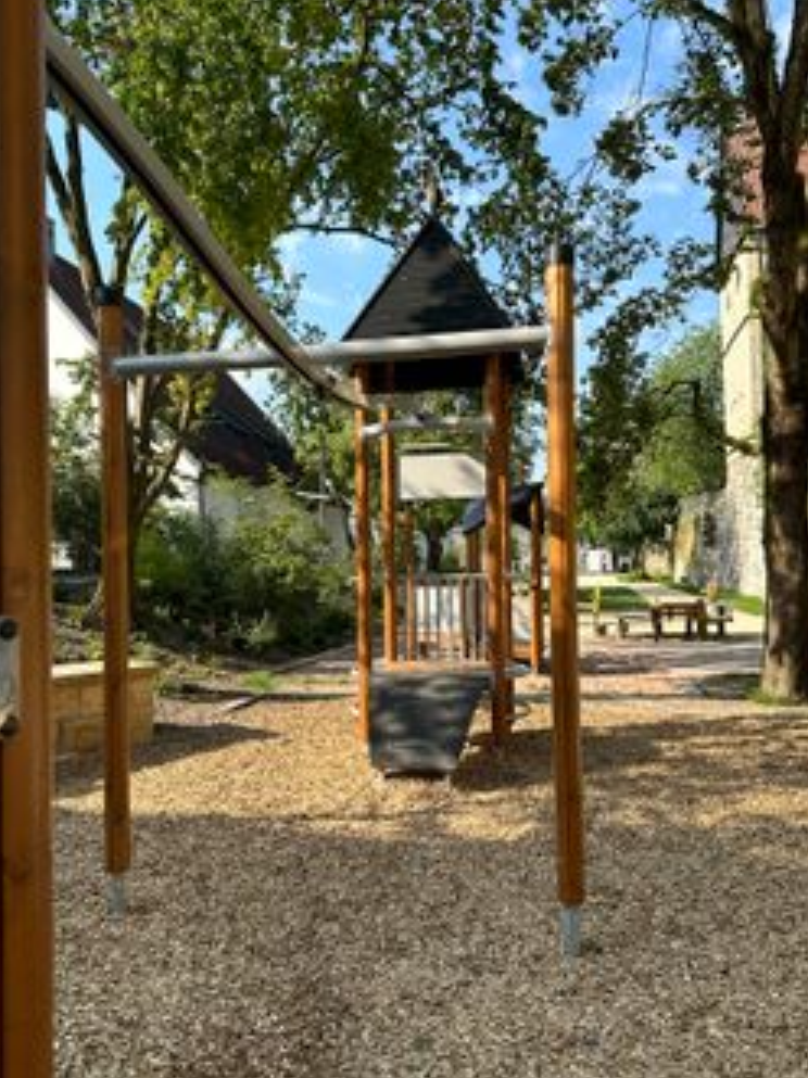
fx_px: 903
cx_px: 362
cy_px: 541
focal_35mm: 29
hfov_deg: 48.1
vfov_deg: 61.7
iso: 80
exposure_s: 1/1692
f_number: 1.78
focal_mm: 6.86
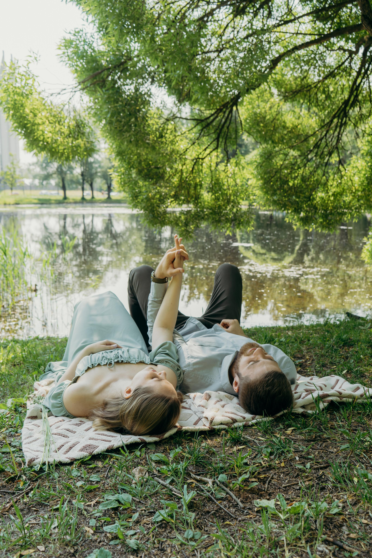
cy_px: 279
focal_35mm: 33
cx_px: 186
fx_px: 511
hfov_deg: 40.0
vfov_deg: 57.2
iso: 100
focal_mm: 33
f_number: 5.6
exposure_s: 1/125
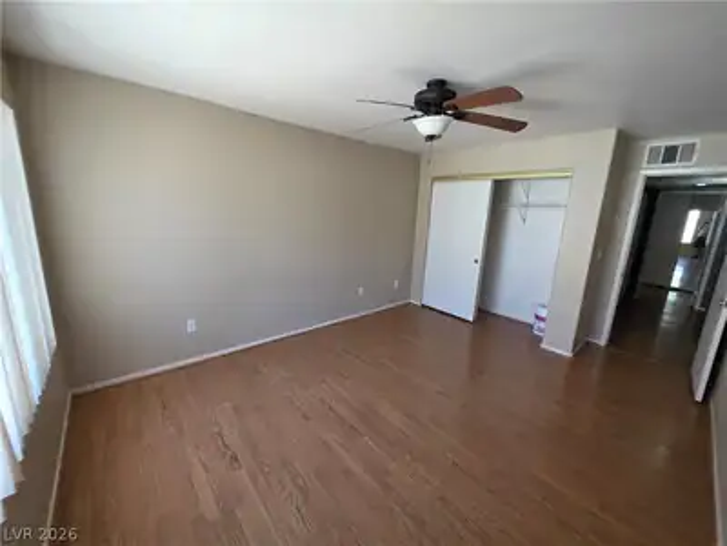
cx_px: 364
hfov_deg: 106.2
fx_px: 273
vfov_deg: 89.9
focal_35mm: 13
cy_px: 273
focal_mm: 2.2
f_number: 1.9
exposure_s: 1/120
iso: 125
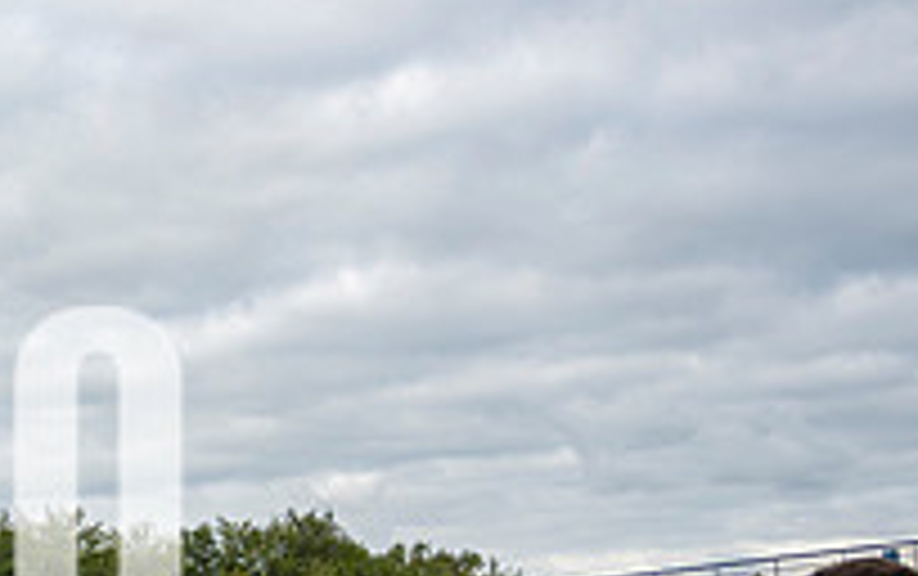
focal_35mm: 81
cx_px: -158
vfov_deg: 16.0
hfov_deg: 23.5
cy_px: 520
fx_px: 2029
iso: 125
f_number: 4
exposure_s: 1/800
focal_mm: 28
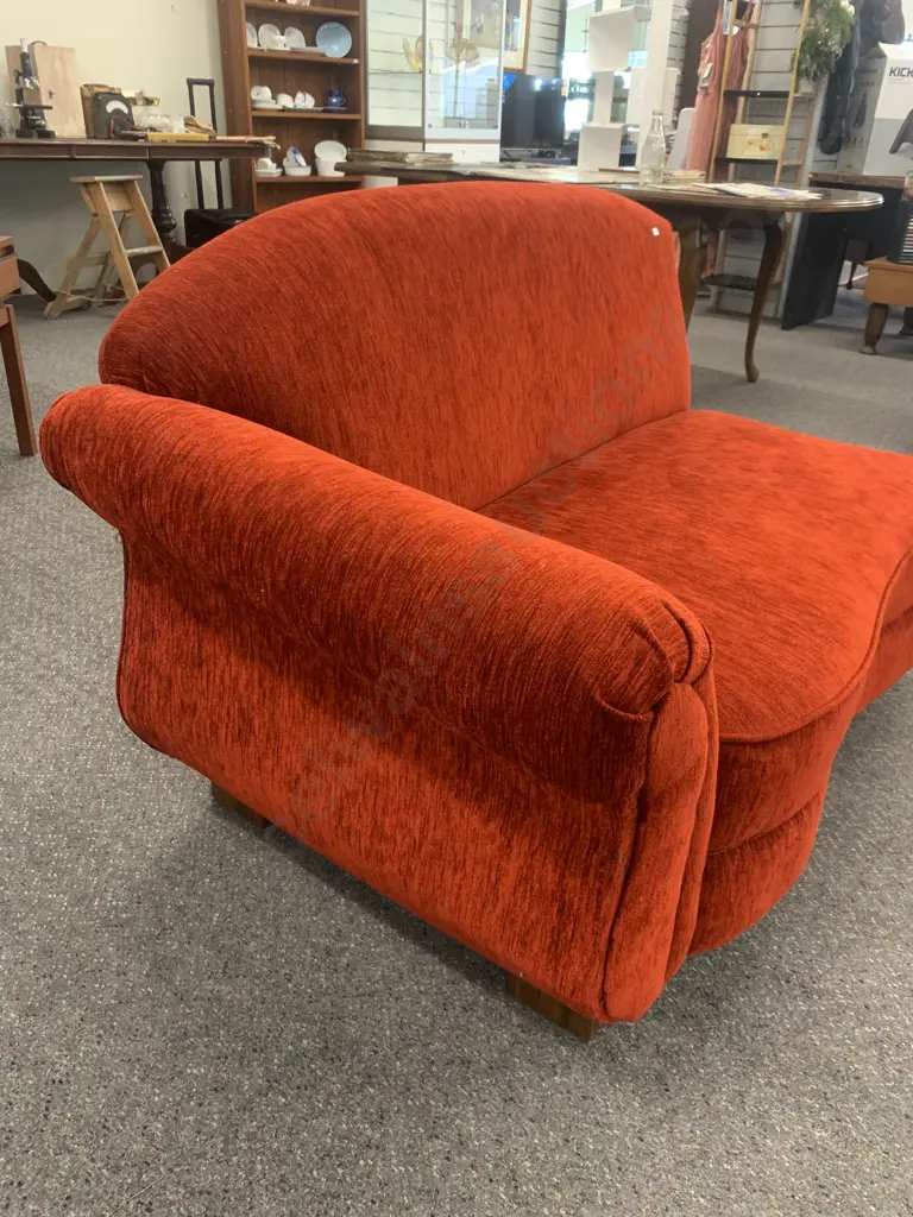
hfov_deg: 53.1
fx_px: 914
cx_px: 456
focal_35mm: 26
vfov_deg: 67.3
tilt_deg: -27.1
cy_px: 608
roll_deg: -2.4
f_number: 1.8
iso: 200
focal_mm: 4.25
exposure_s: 1/50
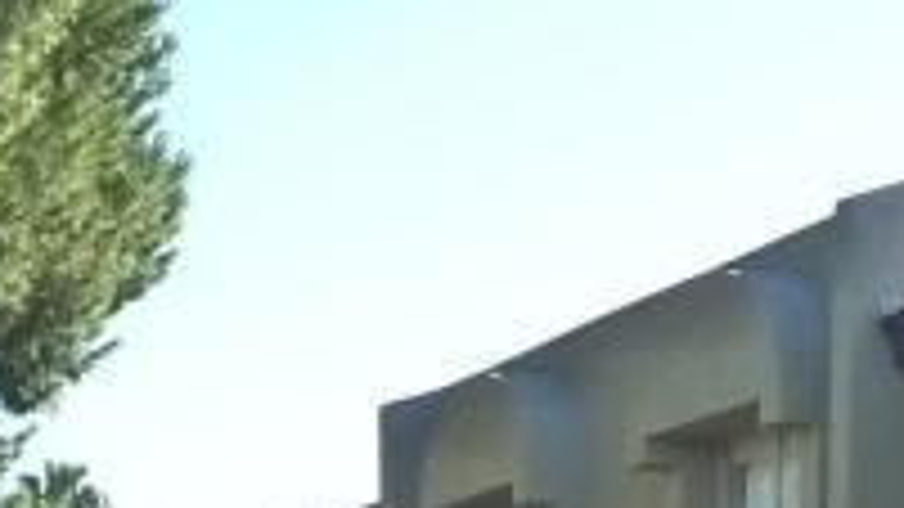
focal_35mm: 111
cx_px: -207
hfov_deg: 18.2
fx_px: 2660
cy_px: 1034
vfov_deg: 10.1
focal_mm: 5.1
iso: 400
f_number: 2.8
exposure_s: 1/400
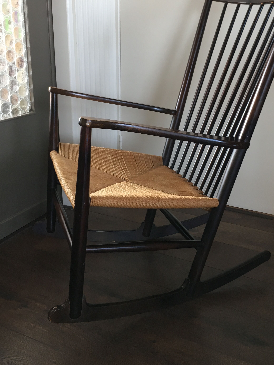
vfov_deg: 48.5
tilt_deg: -13.9
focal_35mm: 38
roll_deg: -2.9
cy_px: 137
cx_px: 155
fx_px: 401
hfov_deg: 37.7
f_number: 2.2
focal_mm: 4.15
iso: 64
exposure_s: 1/33
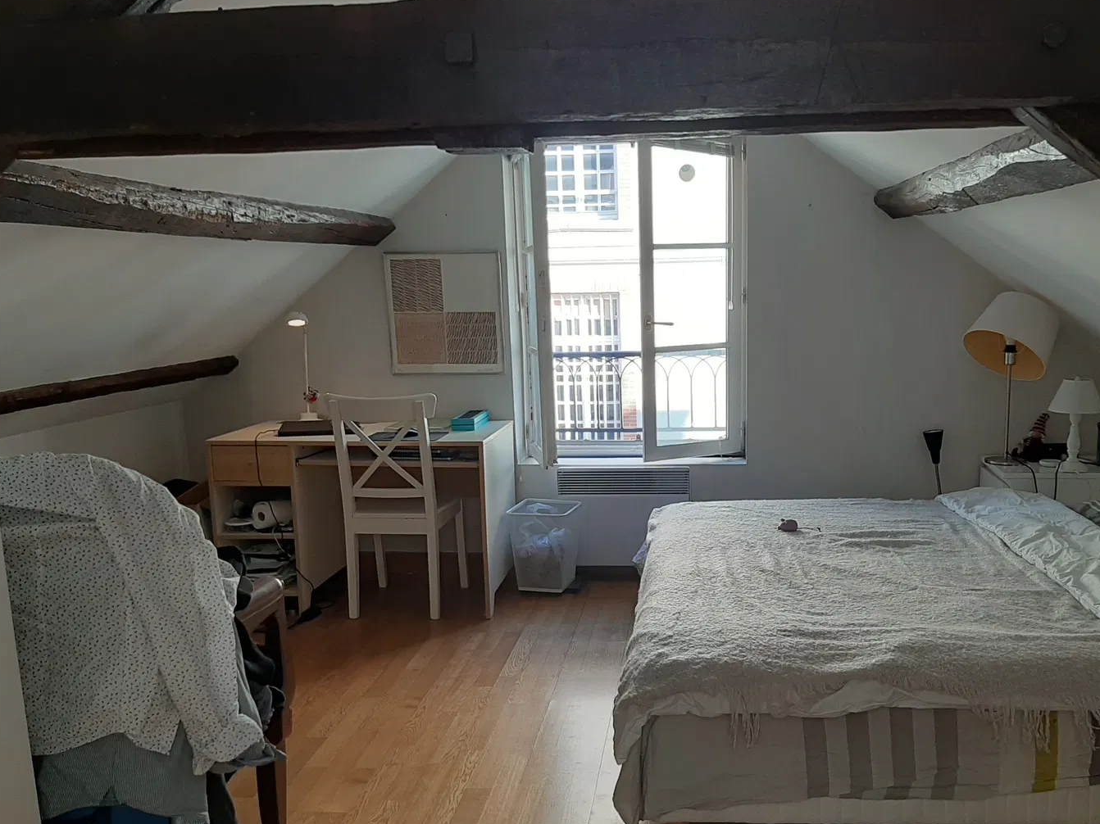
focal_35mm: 31
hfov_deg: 58.2
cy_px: 479
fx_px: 985
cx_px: 617
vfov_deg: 45.3
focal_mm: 3.93
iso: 50
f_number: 1.7
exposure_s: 1/100
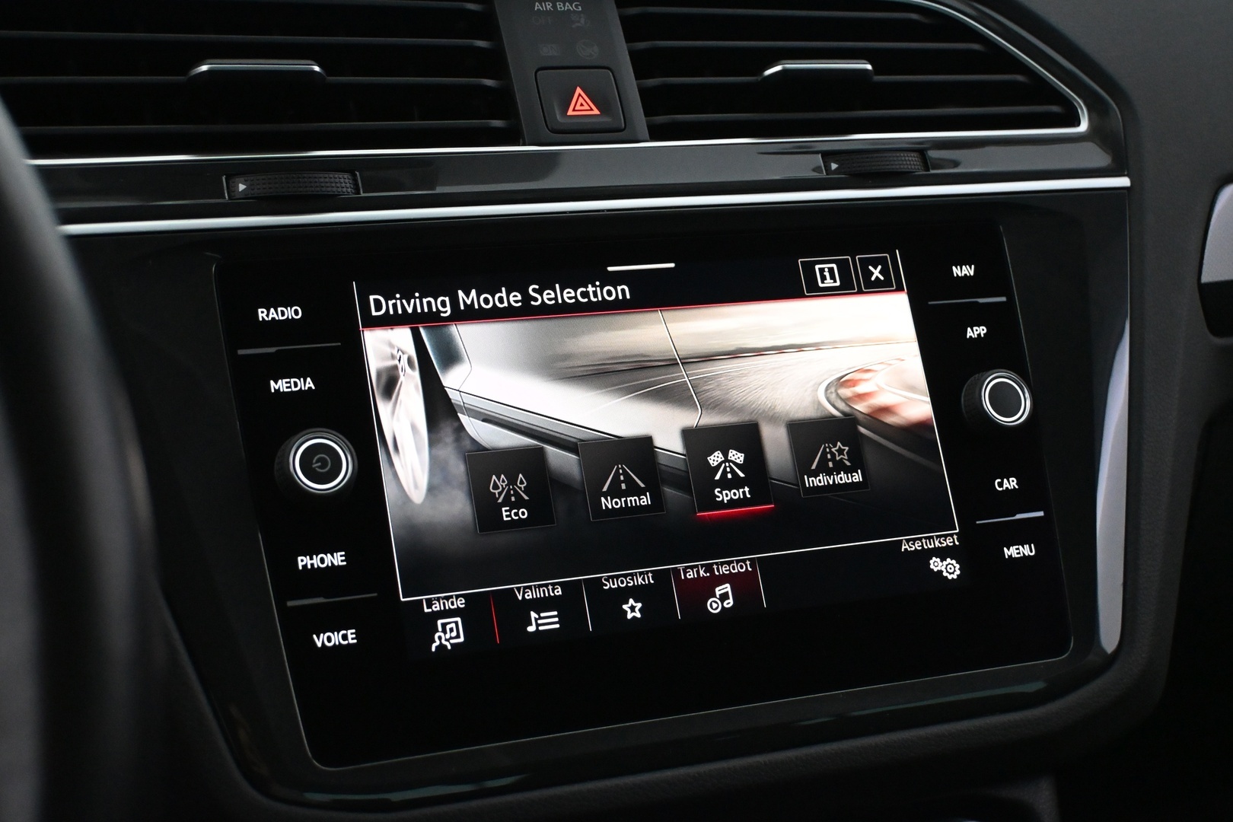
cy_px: 411
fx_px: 1798
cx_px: 616
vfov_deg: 25.8
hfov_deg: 37.9
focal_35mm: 52
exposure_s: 1/60
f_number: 5.3
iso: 5600
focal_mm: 35
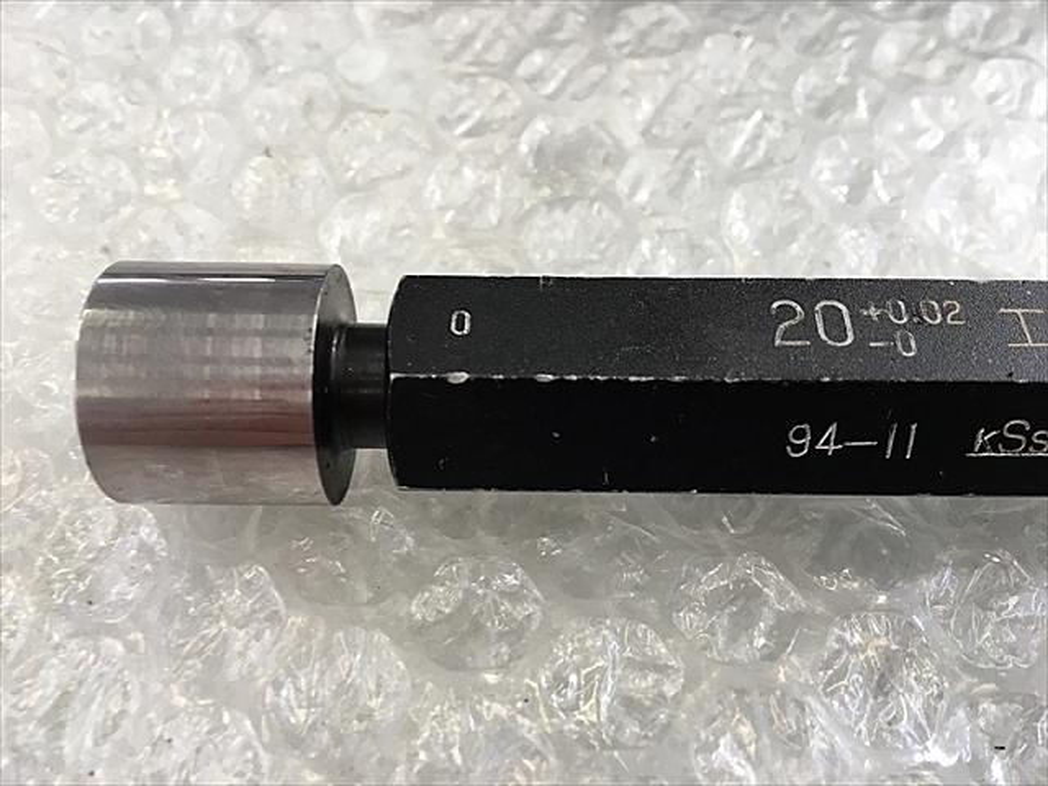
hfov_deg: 61.7
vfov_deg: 48.2
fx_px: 878
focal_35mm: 29
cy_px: 393
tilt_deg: -56.4
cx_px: 524
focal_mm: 4.15
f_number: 2.2
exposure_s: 1/30
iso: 25
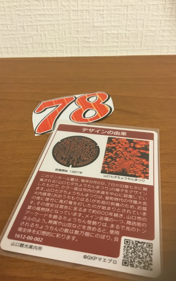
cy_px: 140
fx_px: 253
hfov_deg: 38.3
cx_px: 83
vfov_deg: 58.1
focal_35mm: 33
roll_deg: +2.9
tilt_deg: -38.6
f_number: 2.4
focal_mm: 3.3
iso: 125
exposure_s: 1/33
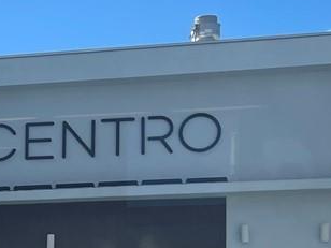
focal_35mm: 130
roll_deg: +0.3
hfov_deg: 13.5
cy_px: 369
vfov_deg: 11.0
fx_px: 1243
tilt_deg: -0.3
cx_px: -274
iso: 32
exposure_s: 1/2786
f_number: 1.6
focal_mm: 5.1
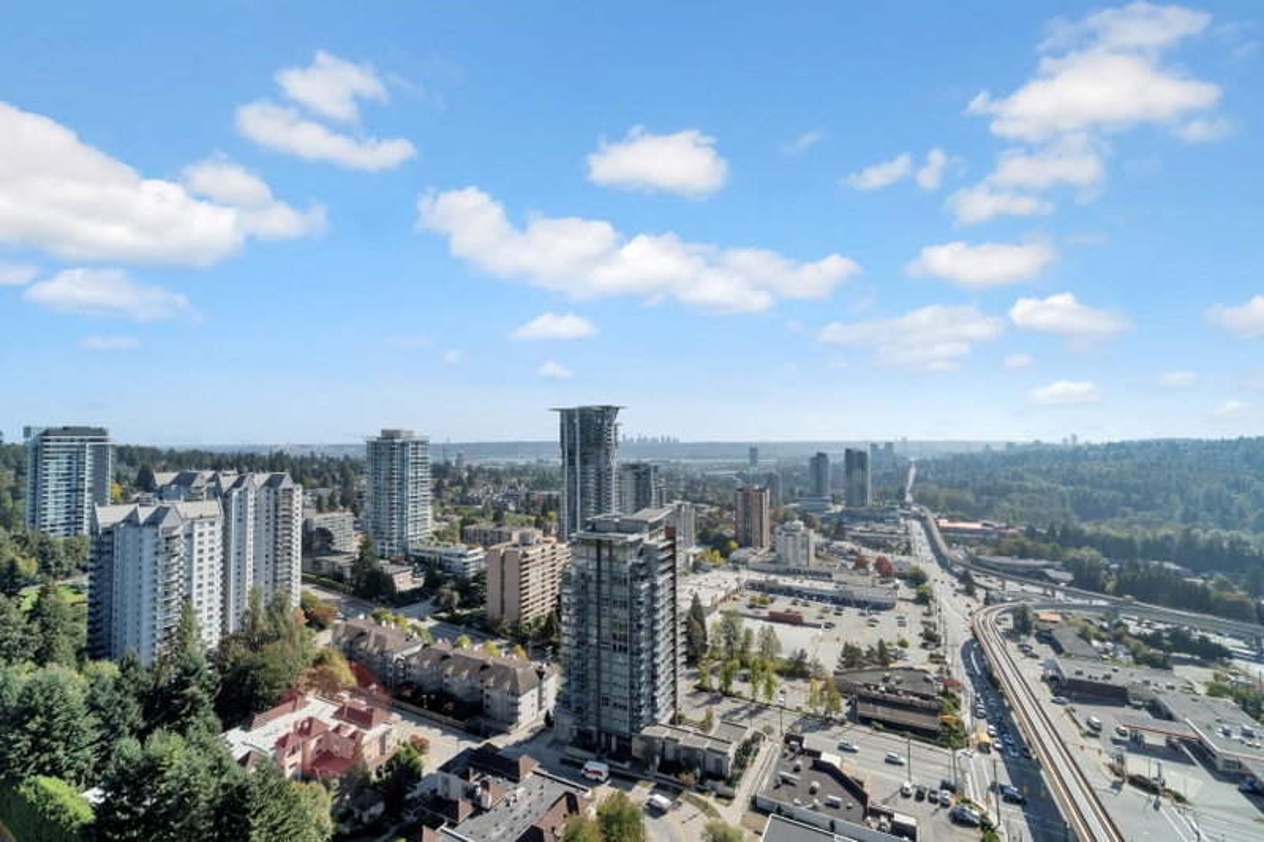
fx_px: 527
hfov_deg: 100.4
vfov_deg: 77.3
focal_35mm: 15
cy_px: 421
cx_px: 632
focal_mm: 10
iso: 100
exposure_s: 1/200
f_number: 10
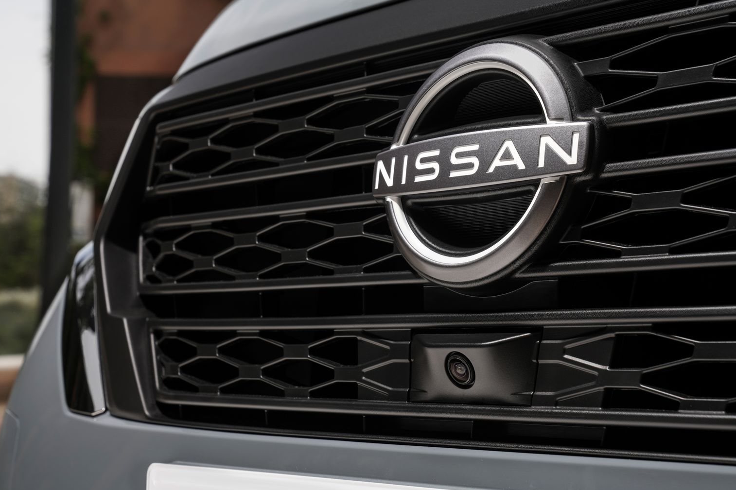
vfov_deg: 18.4
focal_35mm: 74
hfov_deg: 27.3
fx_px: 1513
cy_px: 234
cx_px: 366
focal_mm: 70
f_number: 11
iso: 250
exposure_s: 1/100
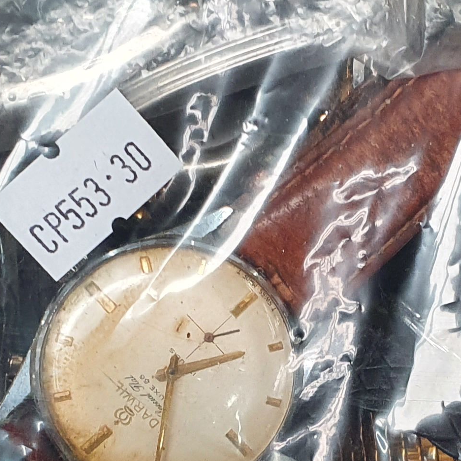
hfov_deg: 18.0
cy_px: 338
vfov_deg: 18.0
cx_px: 353
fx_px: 1446
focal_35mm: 96
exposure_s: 1/100
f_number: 2.4
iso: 200
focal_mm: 4.32
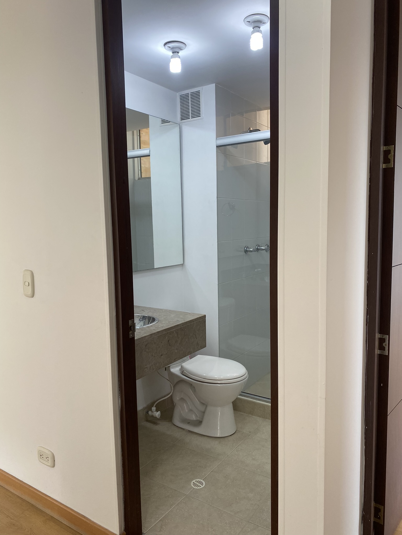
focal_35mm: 26
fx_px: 403
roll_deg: +1.0
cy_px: 268
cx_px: 201
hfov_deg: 53.1
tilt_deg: -6.2
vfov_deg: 67.3
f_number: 1.8
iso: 80
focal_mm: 4.25
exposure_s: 1/120
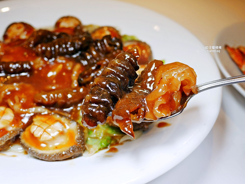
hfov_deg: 63.4
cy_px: 92
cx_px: 122
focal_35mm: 28
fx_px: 198
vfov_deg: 49.8
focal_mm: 14
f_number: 2.5
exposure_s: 1/400
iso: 200
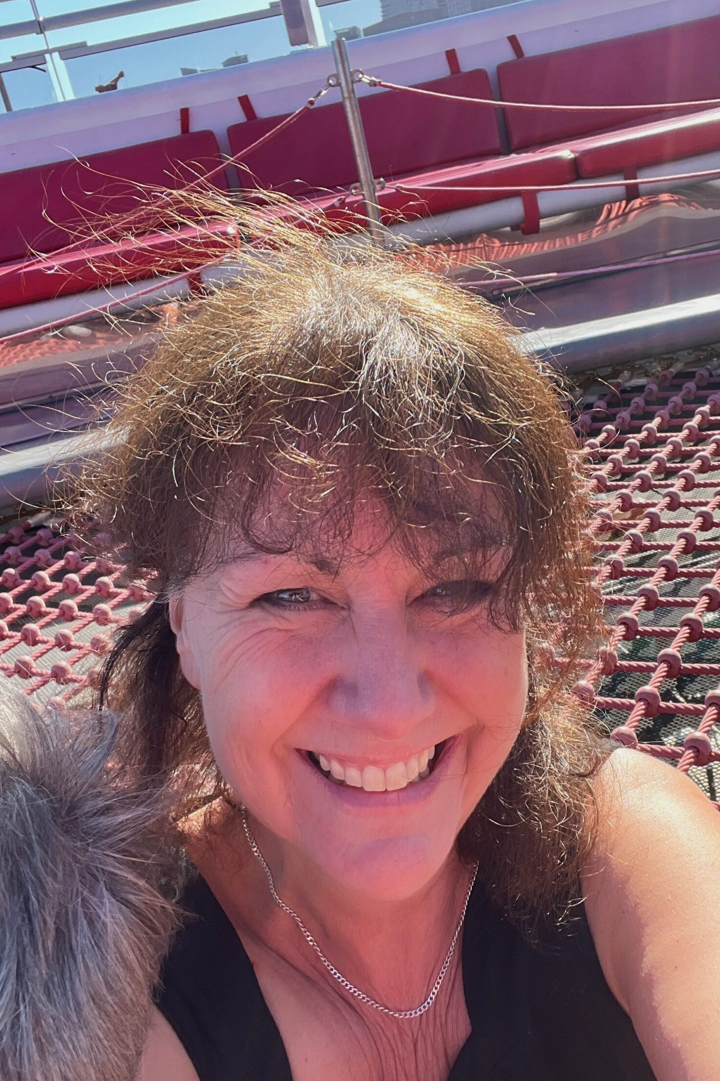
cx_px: 445
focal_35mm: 36
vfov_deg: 53.1
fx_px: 1080
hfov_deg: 36.7
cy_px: 583
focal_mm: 2.71
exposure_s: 1/224
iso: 32
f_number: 2.2
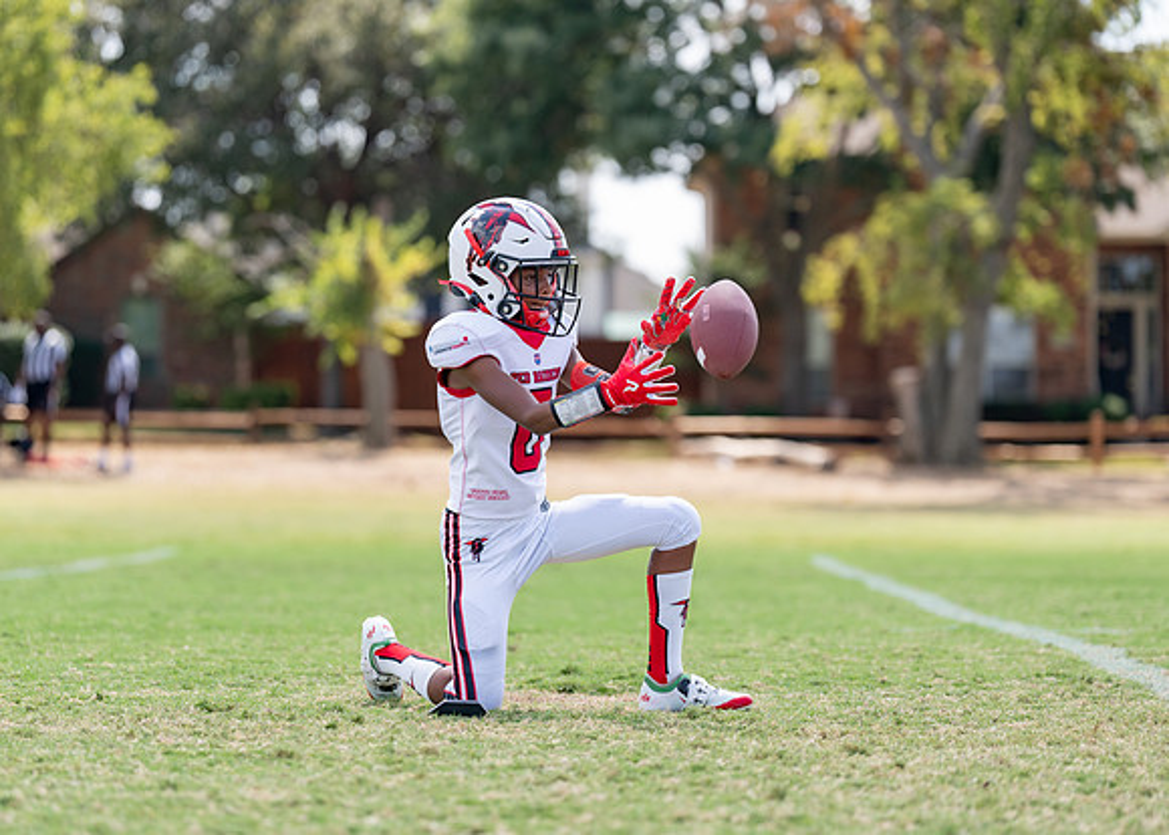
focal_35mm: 140
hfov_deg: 14.3
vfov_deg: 10.3
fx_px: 4647
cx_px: 584
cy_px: 418
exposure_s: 1/1250
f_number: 2.8
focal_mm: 128
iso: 200
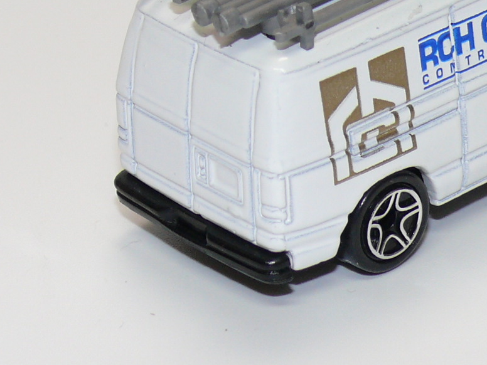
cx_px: 422
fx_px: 2814
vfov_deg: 7.4
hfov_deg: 9.9
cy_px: 8
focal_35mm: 200
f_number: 4
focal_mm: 13
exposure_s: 1/30
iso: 100
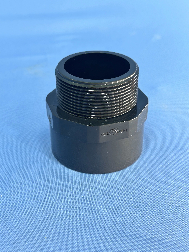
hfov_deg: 30.3
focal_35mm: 48
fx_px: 349
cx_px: 94
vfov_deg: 39.7
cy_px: 126
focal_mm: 6.86
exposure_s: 1/100
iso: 80
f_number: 1.78
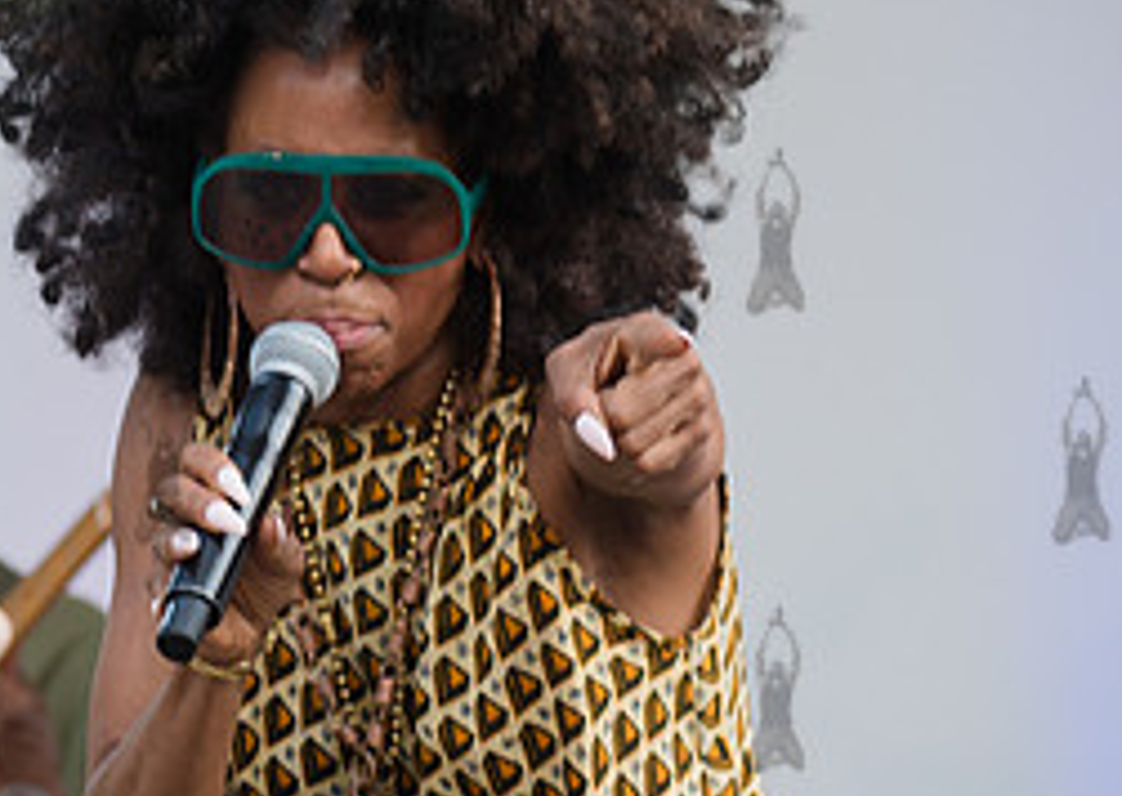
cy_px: 206
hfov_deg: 5.7
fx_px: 11190
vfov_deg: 4.1
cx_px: 502
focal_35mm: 352
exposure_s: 1/250
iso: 200
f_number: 4.5
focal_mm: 112
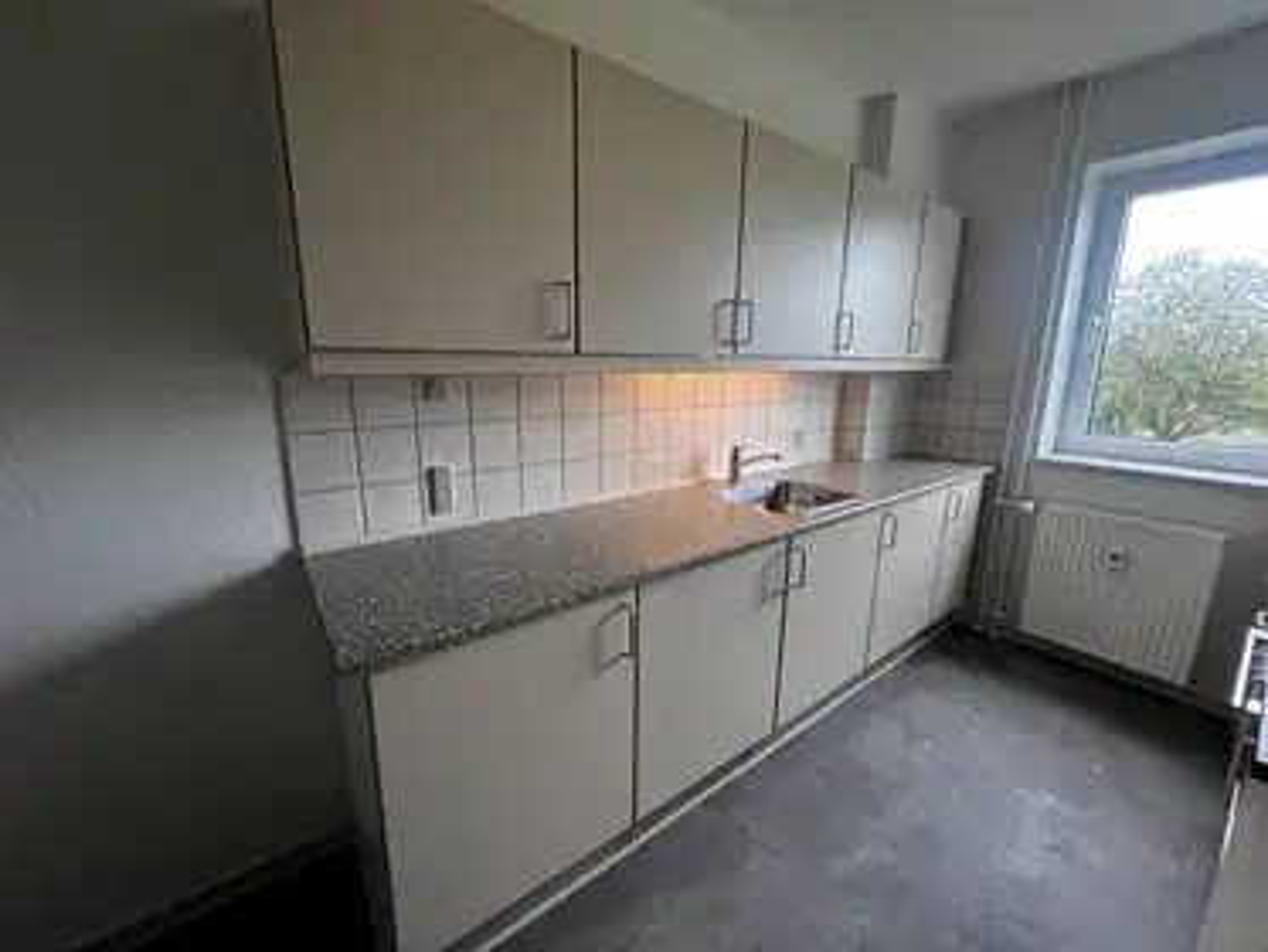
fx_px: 476
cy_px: 476
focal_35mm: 13
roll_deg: +0.0
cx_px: 634
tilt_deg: -12.2
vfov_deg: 89.9
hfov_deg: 106.2
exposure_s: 1/106
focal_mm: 1.57
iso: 32
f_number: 1.8
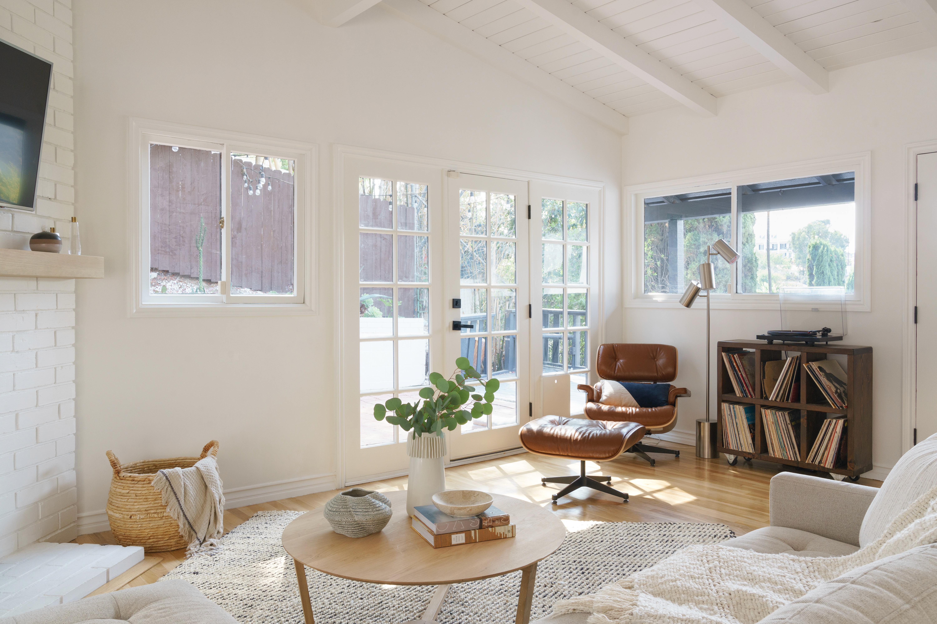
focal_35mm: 28
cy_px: 312
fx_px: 729
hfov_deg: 65.5
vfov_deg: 46.4
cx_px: 468
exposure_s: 1/13
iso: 250
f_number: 11
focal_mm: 28
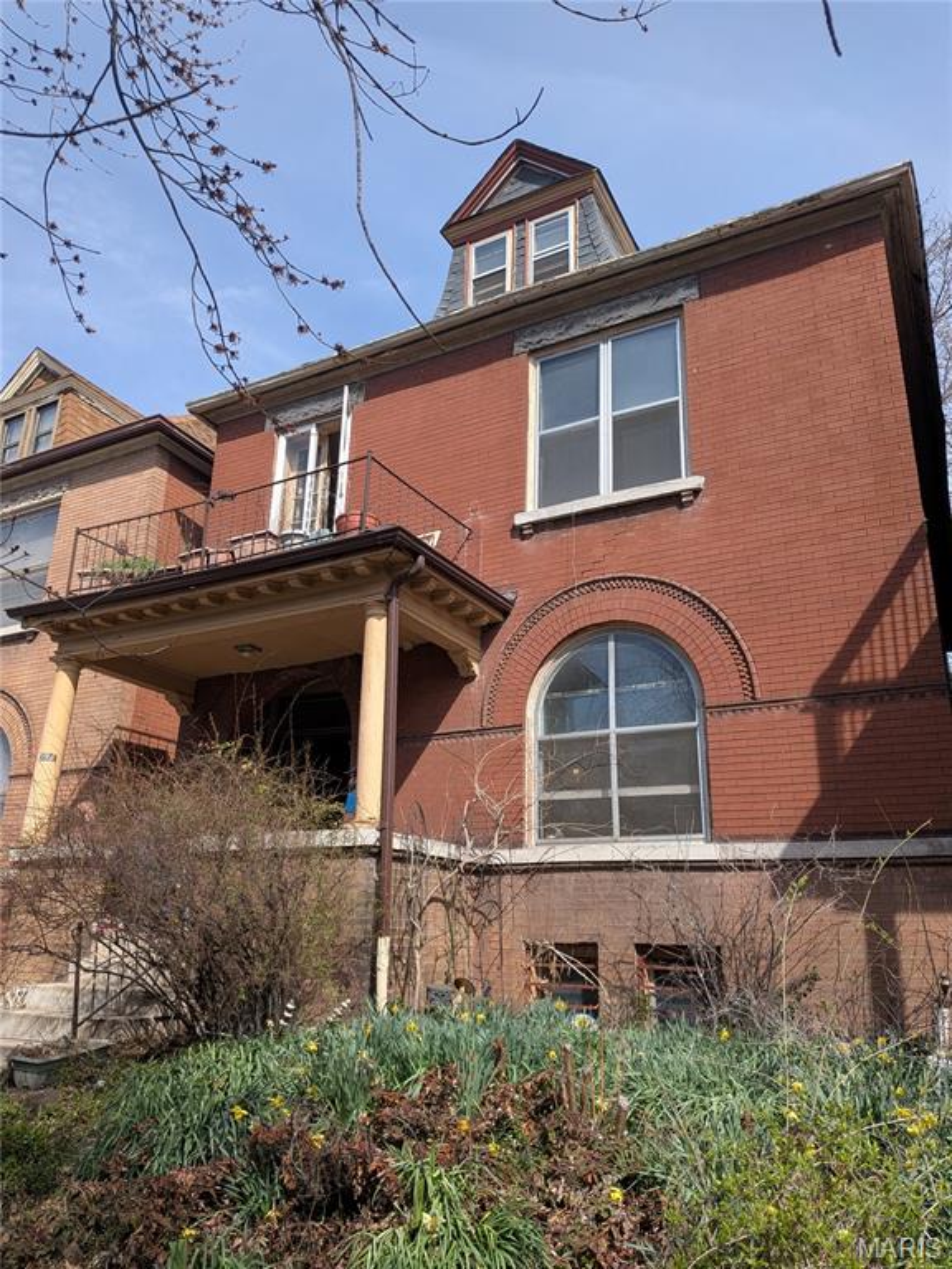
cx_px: 476
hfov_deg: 56.8
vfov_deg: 71.6
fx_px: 880
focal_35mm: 24
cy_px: 634
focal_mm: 4.53
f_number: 1.7
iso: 25
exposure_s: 1/962
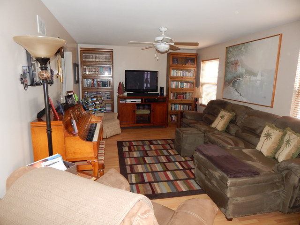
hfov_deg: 76.4
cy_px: 112
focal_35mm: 22
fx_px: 191
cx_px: 150
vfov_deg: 61.1
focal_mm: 4
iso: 200
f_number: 3
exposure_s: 1/30
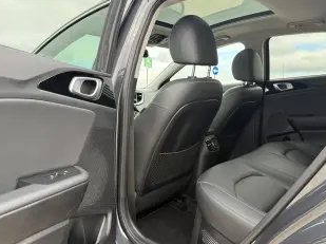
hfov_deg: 63.5
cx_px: 164
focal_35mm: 28
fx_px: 263
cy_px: 116
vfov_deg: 49.6
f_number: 1.78
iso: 125
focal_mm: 6.76
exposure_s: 1/243
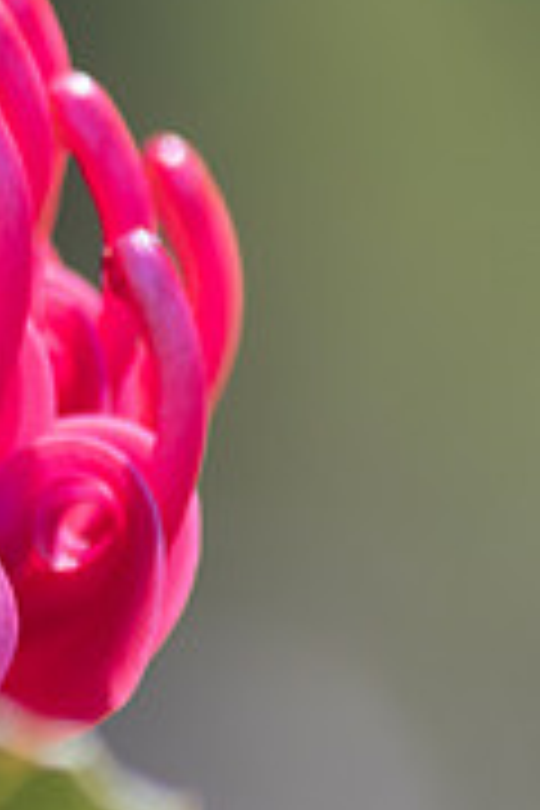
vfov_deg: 1.8
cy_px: 228
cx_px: -653
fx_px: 25850
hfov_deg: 1.2
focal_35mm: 1149
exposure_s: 1/160
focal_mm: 220
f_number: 5.3
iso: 200
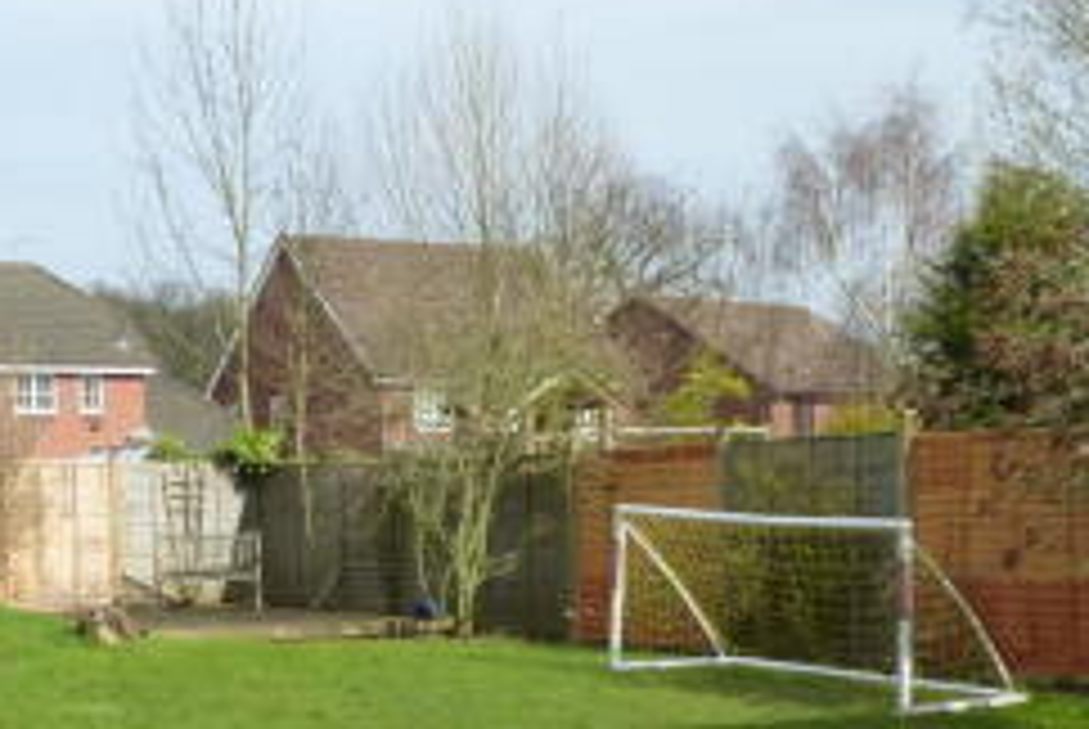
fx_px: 1817
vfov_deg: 22.4
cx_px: -38
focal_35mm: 60
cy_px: 560
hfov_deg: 30.6
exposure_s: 1/640
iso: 160
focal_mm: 4.3
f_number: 4
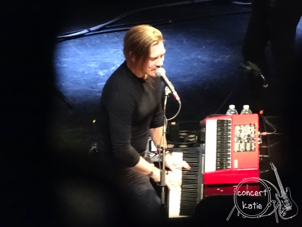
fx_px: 5106
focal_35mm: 585
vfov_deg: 2.5
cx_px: 151
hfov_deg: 3.4
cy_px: 114
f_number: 6.3
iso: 4000
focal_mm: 99.92
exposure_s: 1/40
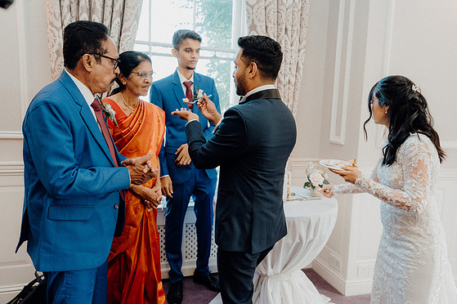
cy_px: 152
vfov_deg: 47.9
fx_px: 343
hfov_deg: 67.4
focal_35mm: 27
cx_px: 231
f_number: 3.5
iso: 1000
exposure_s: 1/200
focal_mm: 26
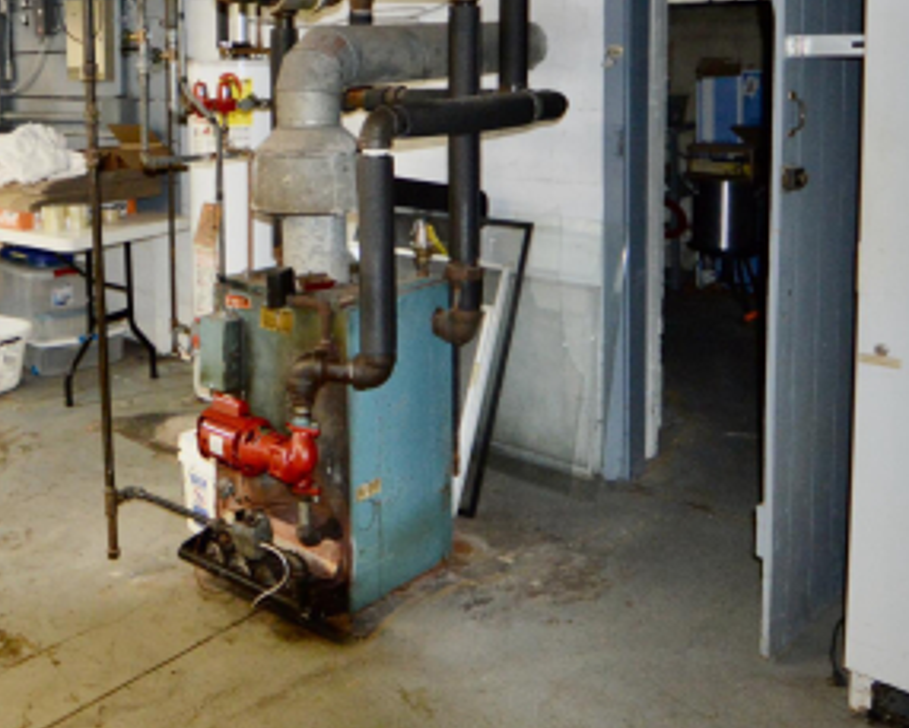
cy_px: 153
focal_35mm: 37
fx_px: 996
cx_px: 140
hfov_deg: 45.7
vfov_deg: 38.7
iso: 900
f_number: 3.5
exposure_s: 1/60
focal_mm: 10
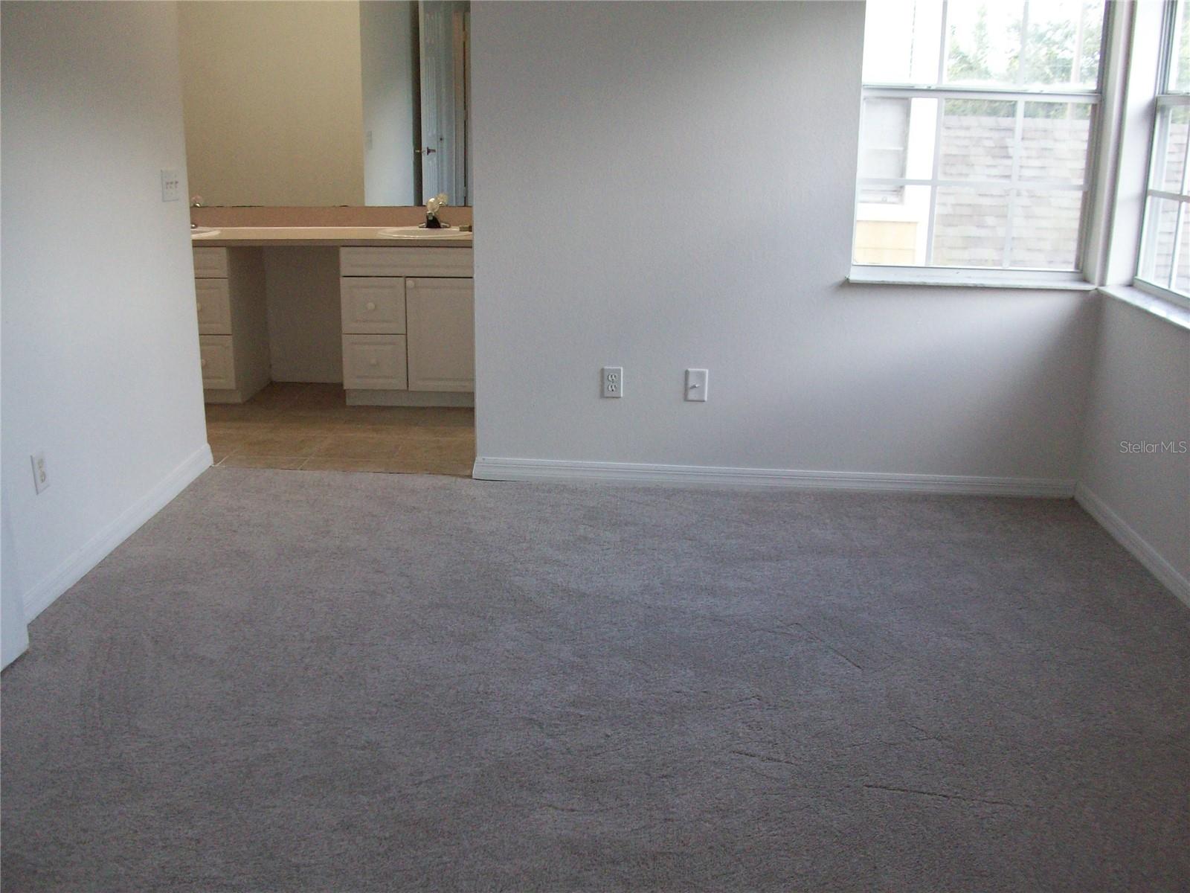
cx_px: 595
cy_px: 446
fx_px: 1169
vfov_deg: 41.8
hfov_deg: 54.0
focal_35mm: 34
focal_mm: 5.7
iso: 160
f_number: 2.8
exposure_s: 1/96.6
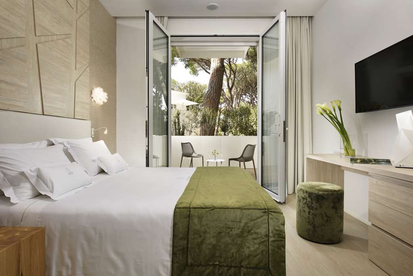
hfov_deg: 81.2
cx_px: 206
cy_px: 138
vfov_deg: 59.5
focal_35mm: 21
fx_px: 241
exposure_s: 1/15
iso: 200
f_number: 13
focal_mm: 21
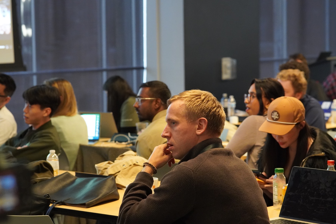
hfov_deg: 18.2
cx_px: 168
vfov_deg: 12.2
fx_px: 1050
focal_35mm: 112
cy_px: 112
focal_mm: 75
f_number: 4
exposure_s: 1/160
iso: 5000
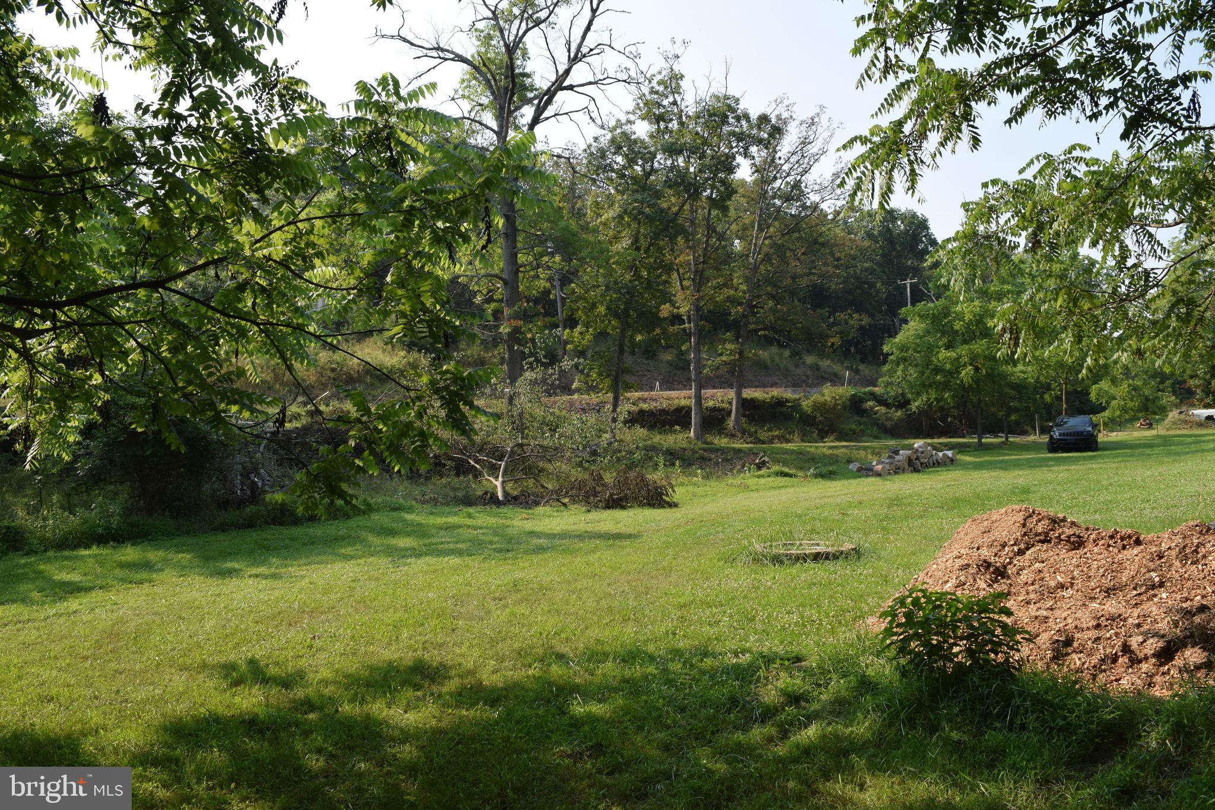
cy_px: 405
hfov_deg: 67.4
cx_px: 608
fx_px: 911
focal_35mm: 27
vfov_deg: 47.9
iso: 200
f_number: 9
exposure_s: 1/320
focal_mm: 18
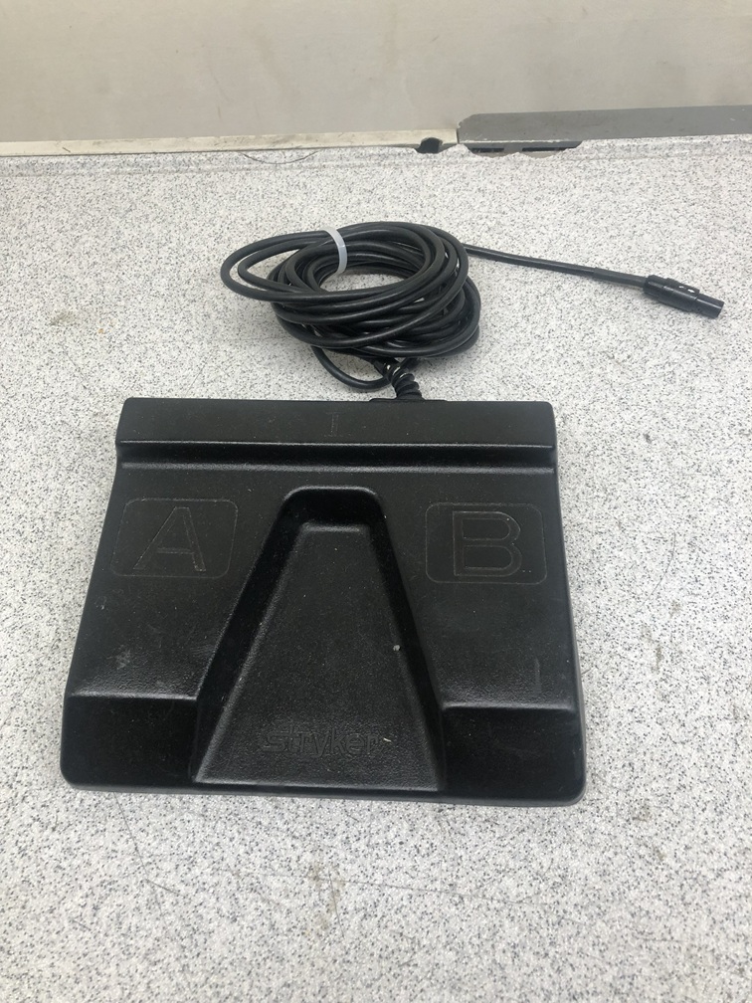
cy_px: 502
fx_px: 811
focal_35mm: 28
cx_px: 376
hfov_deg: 49.7
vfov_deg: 63.4
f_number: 1.8
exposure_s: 1/30
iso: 25
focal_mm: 3.99
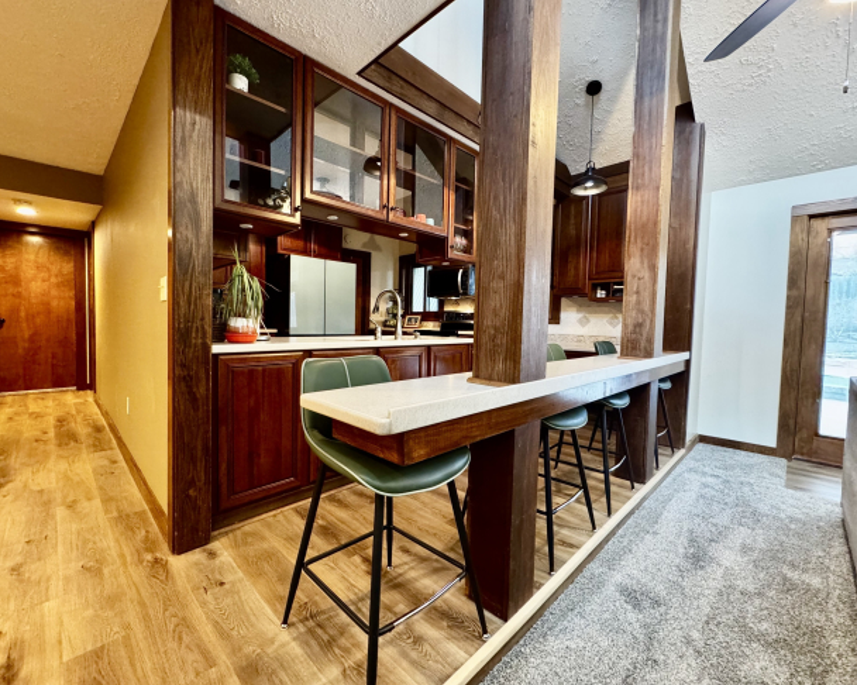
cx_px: 395
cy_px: 337
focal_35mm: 15
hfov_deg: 96.6
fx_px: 380
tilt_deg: -2.7
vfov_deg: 84.0
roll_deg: -1.4
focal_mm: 2.22
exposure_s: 1/60
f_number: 2.2
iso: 1000
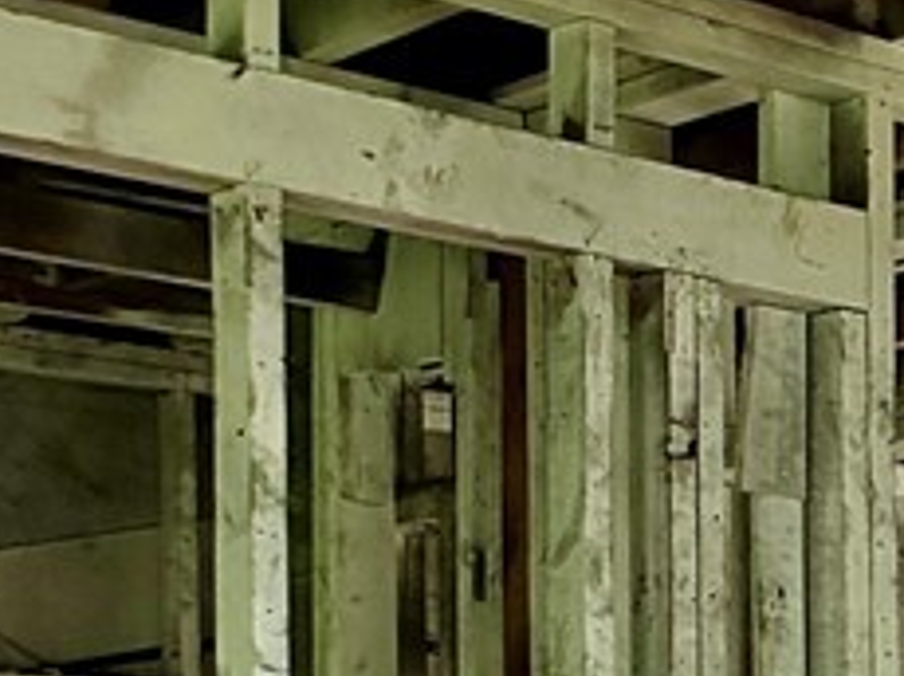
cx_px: 1949
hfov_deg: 14.4
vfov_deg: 12.9
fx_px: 2791
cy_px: 1102
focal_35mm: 107
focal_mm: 6.86
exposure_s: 1/60
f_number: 1.78
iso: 800
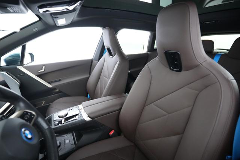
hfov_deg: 93.3
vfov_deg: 70.4
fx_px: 113
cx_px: 120
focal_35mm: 17
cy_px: 80
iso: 12800
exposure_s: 1/50
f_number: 2.8
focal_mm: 17
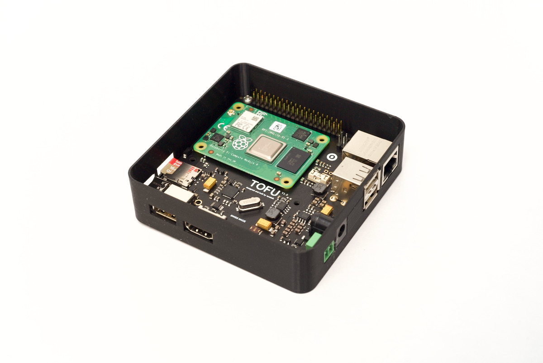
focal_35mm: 60
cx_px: 272
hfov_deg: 33.4
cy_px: 182
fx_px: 906
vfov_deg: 22.7
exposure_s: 1/160
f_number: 11
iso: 1600
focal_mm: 60
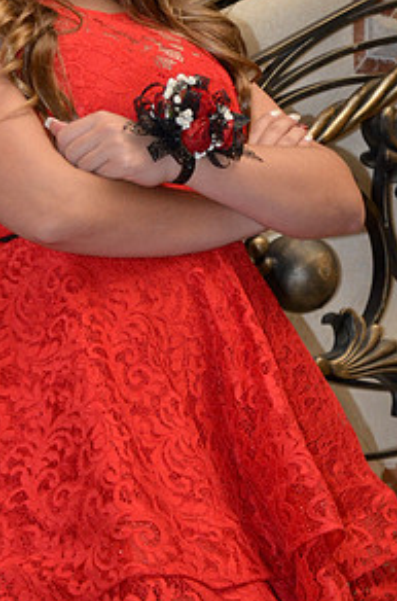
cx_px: 74
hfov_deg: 8.3
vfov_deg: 12.5
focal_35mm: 164
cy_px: 107
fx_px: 2729
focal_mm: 55
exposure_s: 1/30
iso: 800
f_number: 4.5
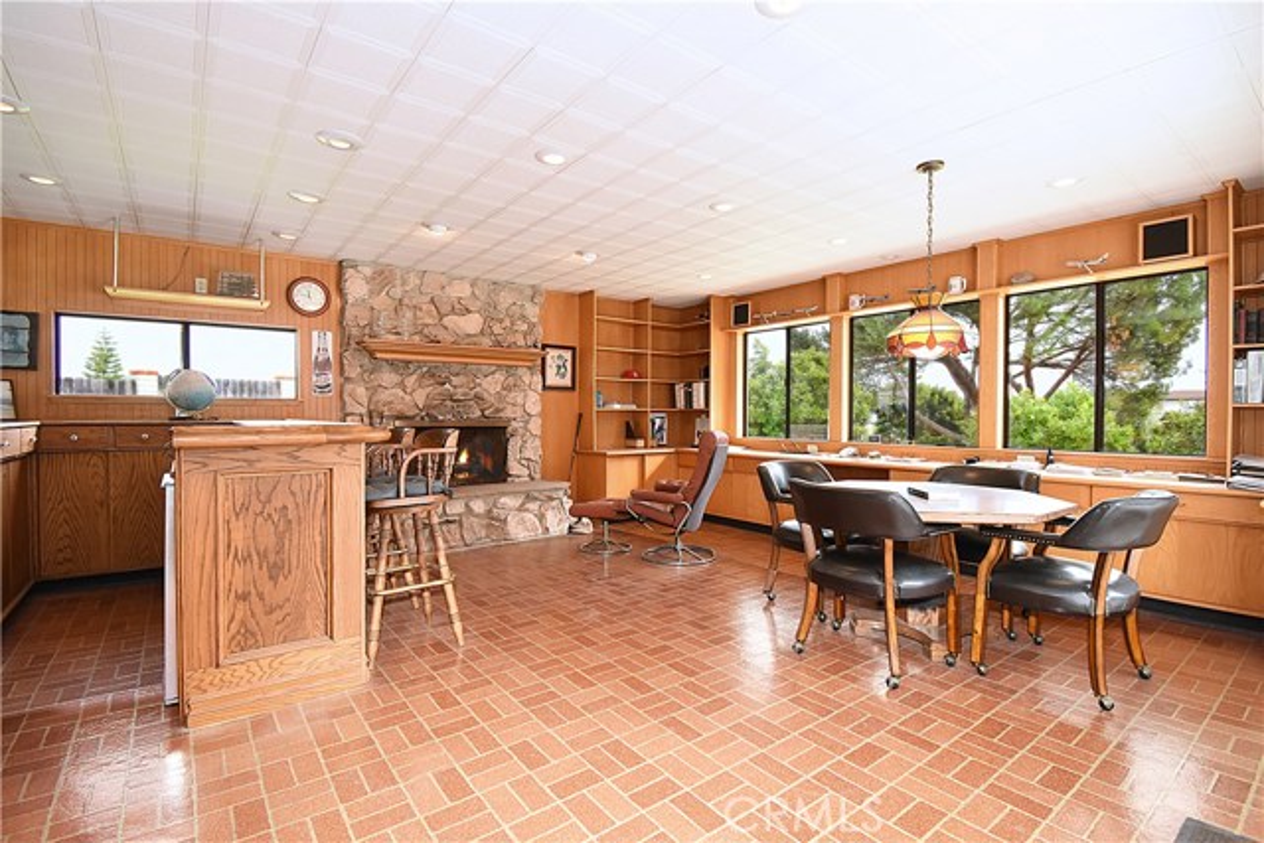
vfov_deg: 72.1
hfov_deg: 95.0
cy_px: 422
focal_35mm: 16
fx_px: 579
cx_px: 632
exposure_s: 1/40
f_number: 6.3
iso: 800
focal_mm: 11
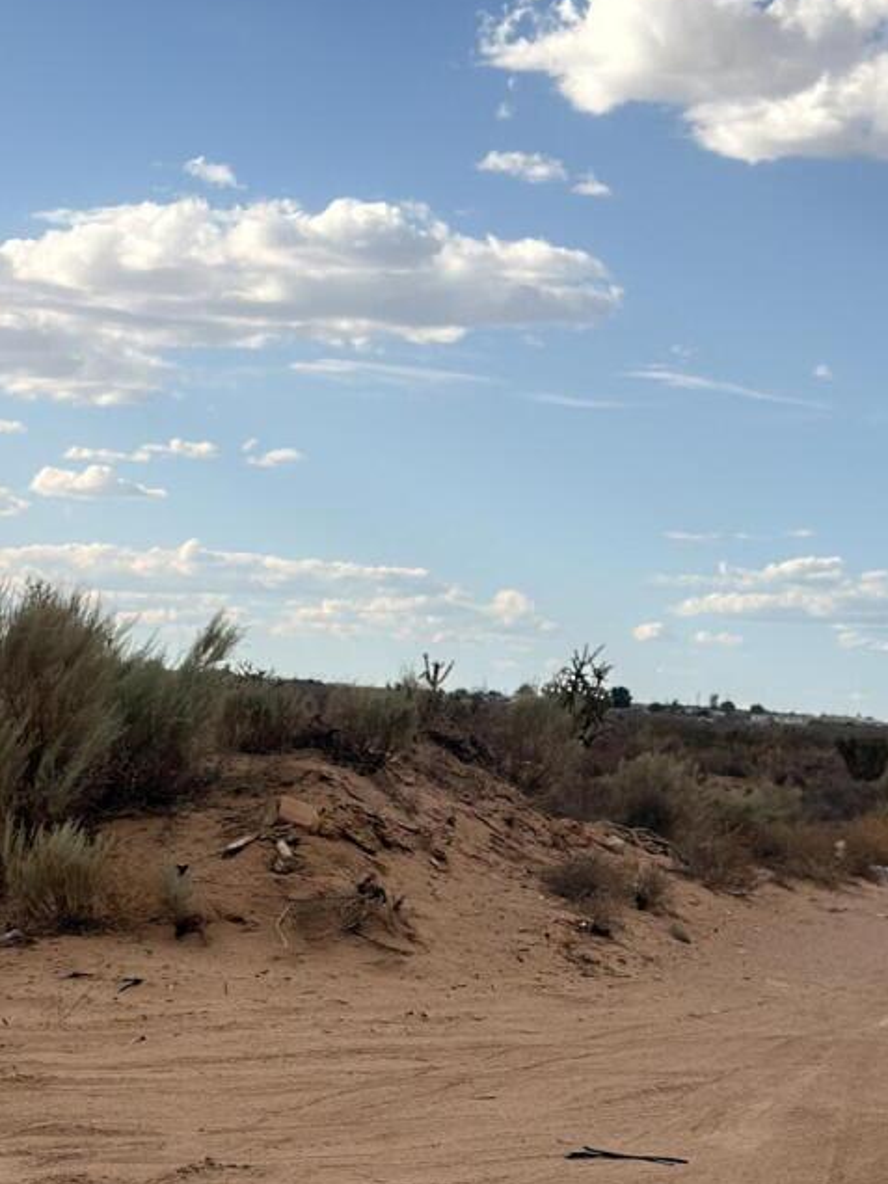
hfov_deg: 13.5
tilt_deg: -5.0
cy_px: 1000
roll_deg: -3.8
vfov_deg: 17.7
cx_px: 471
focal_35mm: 110
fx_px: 3762
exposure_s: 1/3311
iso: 64
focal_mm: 6.76
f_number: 1.78
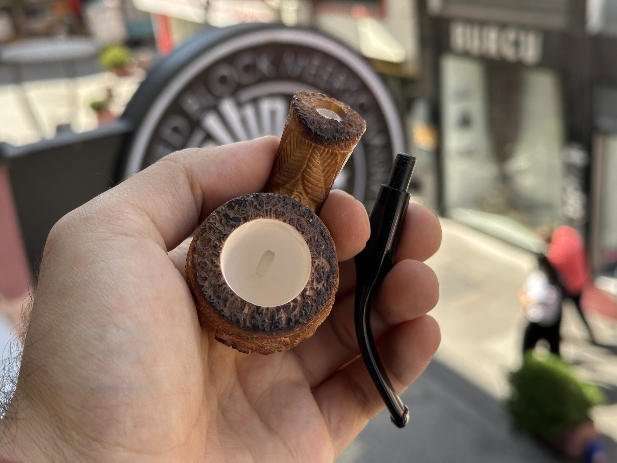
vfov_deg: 30.3
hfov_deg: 39.7
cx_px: 308
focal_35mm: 48
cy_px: 232
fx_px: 856
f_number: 1.78
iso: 64
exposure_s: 1/694
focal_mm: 6.86
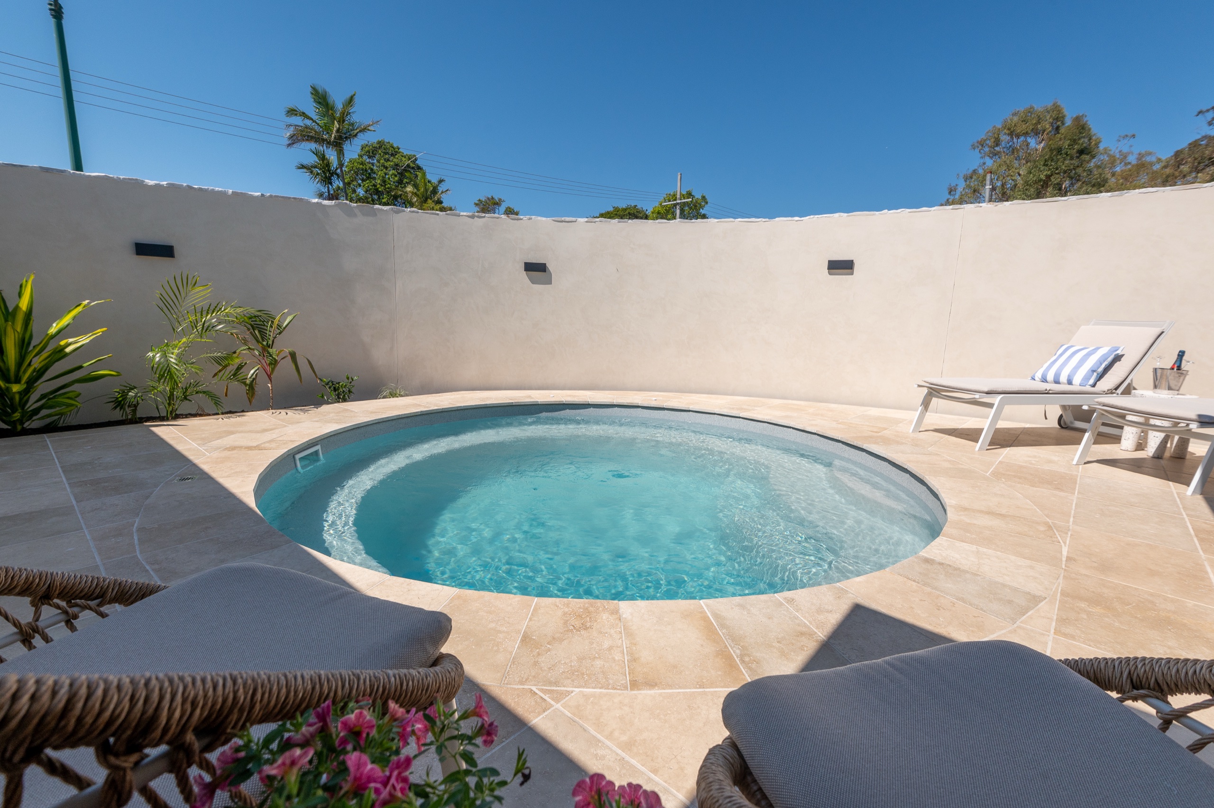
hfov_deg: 96.8
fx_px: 539
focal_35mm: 16
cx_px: 607
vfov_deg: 73.7
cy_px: 404
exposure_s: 1/1250
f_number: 8
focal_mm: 16
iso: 400
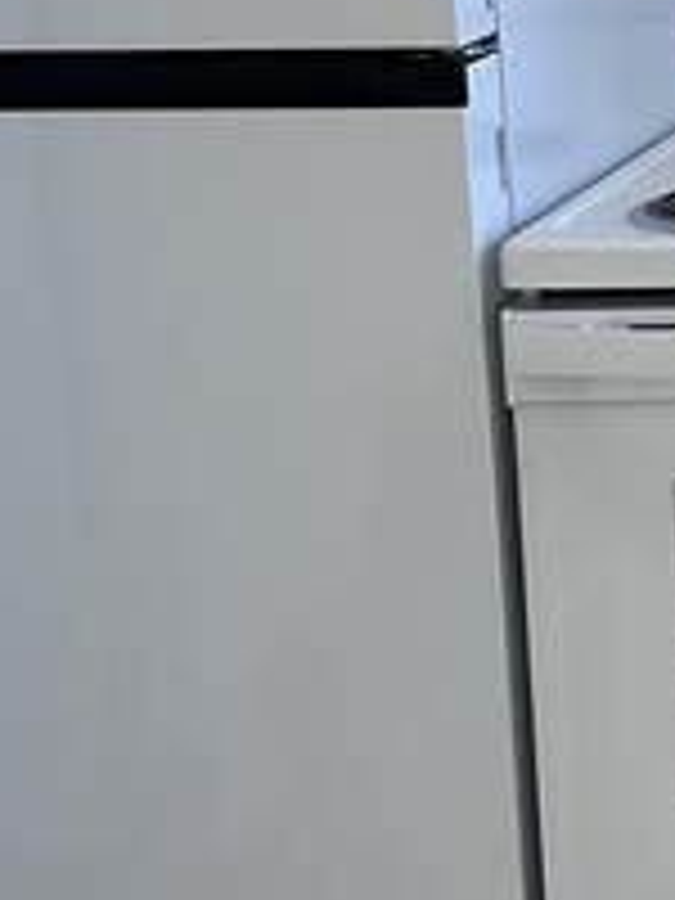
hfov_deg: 11.4
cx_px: 1426
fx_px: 2990
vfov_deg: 16.9
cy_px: 72
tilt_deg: -9.7
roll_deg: +0.1
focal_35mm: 115
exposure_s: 1/120
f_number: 1.78
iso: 80
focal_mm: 6.86
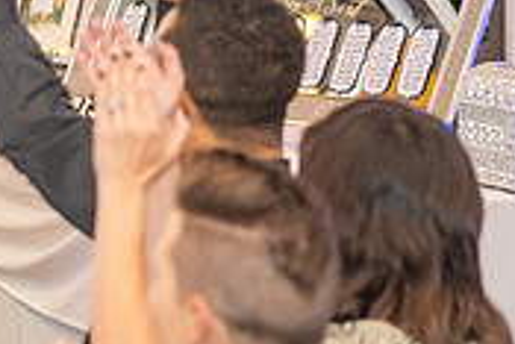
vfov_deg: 5.9
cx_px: -294
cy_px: 25
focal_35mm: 232
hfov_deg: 8.6
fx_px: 3322
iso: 1600
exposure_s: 1/160
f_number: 3.5
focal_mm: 70
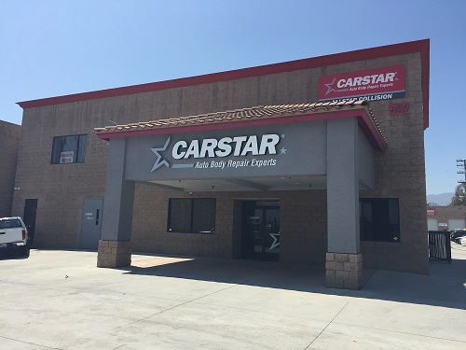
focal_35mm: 29
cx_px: 233
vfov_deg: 48.2
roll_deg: -3.0
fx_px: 390
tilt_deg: +8.2
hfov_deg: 61.7
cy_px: 175
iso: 32
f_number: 2.2
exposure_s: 1/1721
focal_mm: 4.15
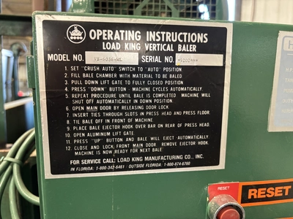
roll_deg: +0.0
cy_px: 110
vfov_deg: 53.1
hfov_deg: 67.3
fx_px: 220
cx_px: 146
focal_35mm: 26
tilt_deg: -8.6
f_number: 1.6
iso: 500
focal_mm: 5.96
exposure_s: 1/60
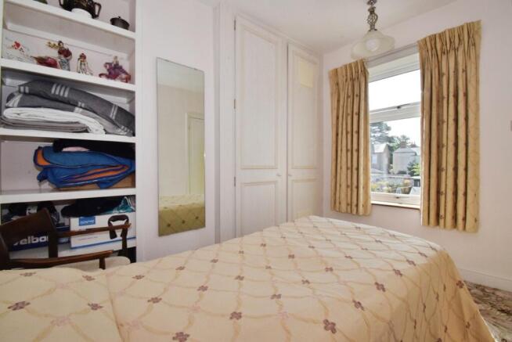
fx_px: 213
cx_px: 256
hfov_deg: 100.4
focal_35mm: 15
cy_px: 171
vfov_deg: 77.4
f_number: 22
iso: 1000
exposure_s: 1/80
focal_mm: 10
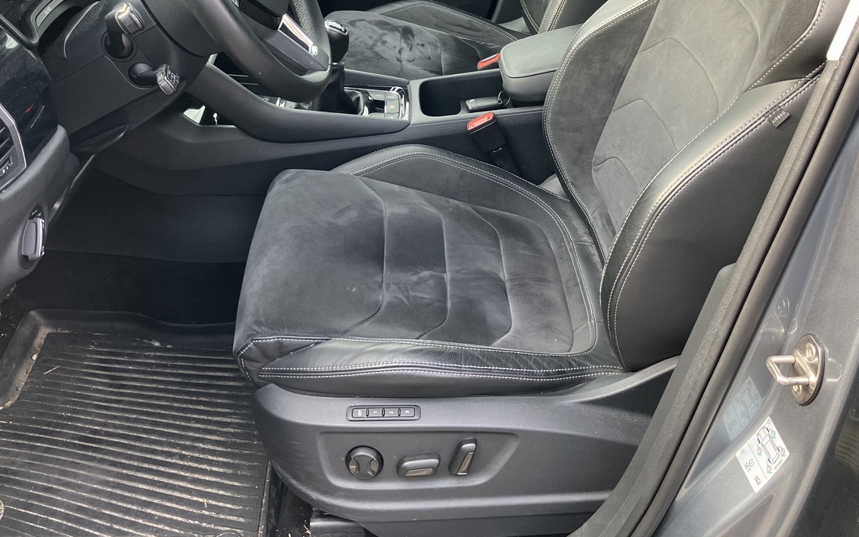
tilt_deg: -27.3
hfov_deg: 51.5
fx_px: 890
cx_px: 419
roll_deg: +1.7
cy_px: 131
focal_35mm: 38
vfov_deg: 32.9
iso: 64
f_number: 1.8
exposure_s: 1/121
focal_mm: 3.99
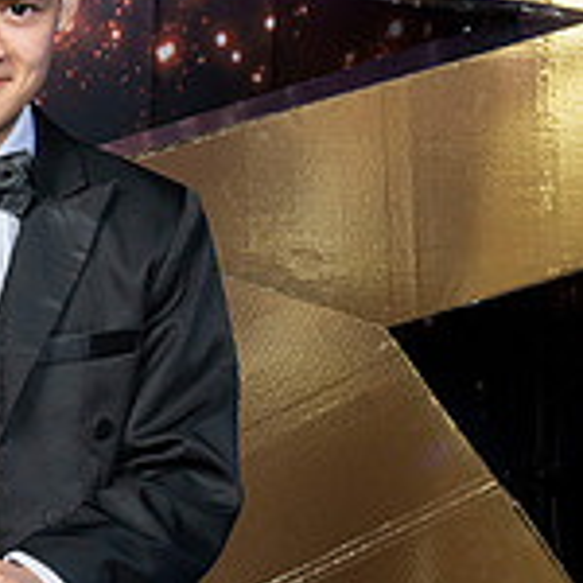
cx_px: -536
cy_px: 348
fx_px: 3011
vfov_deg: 11.1
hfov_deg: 10.3
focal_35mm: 158
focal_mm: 48
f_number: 9
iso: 320
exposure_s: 1/160
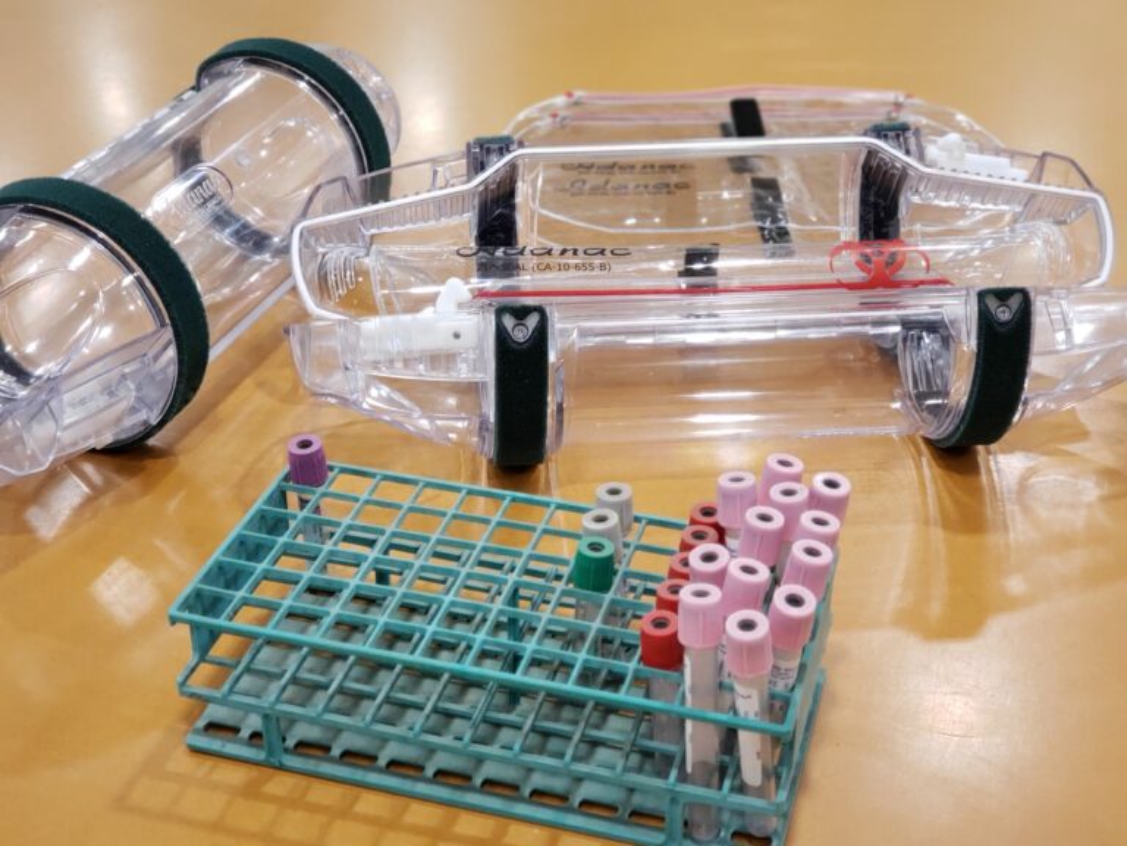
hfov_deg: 36.8
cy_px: 423
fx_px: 1693
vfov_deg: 28.0
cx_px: 564
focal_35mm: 52
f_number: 2.4
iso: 250
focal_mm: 6
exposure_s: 1/30
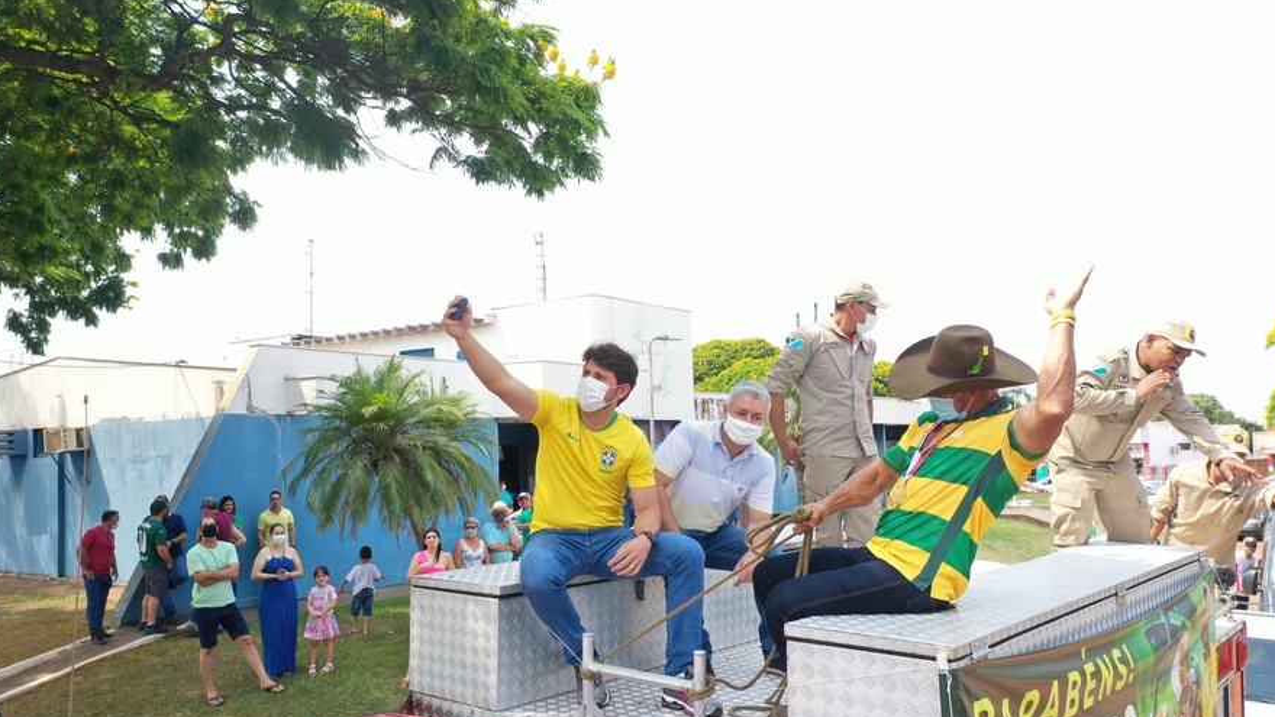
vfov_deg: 38.9
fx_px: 1014
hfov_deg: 64.3
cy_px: 406
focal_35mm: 30
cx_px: 643
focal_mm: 10.26
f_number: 4.5
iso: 100
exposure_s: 1/160
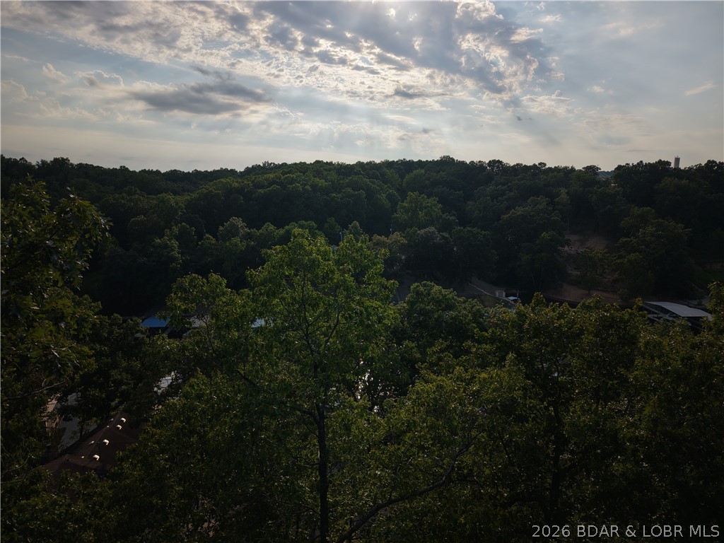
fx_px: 502
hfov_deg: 71.6
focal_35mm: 24
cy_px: 272
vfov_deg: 56.8
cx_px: 362
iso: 100
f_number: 1.8
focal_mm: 8.67
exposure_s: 1/25
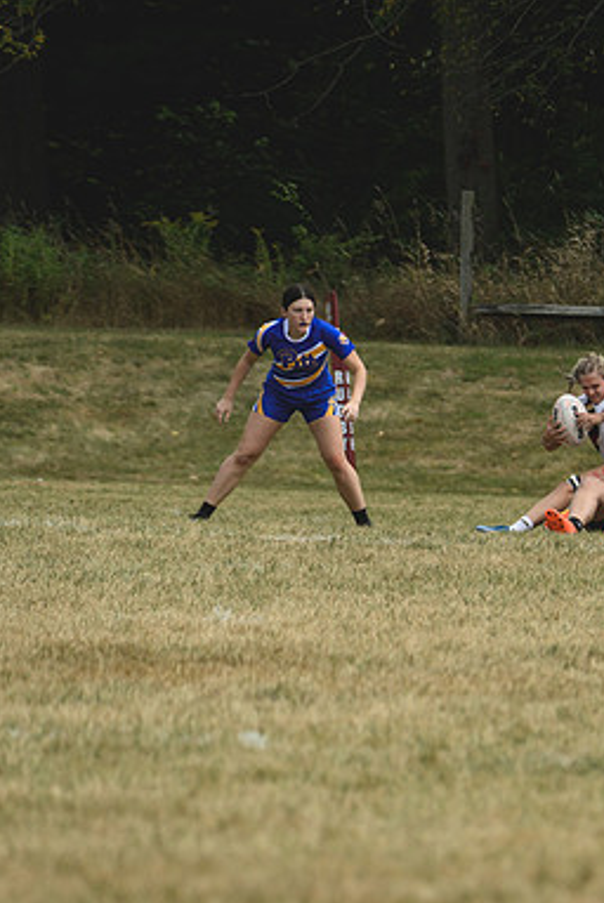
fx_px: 15951
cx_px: 602
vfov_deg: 3.2
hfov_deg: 2.2
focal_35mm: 635
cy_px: 453
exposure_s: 1/1000
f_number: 5.6
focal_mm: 280
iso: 220
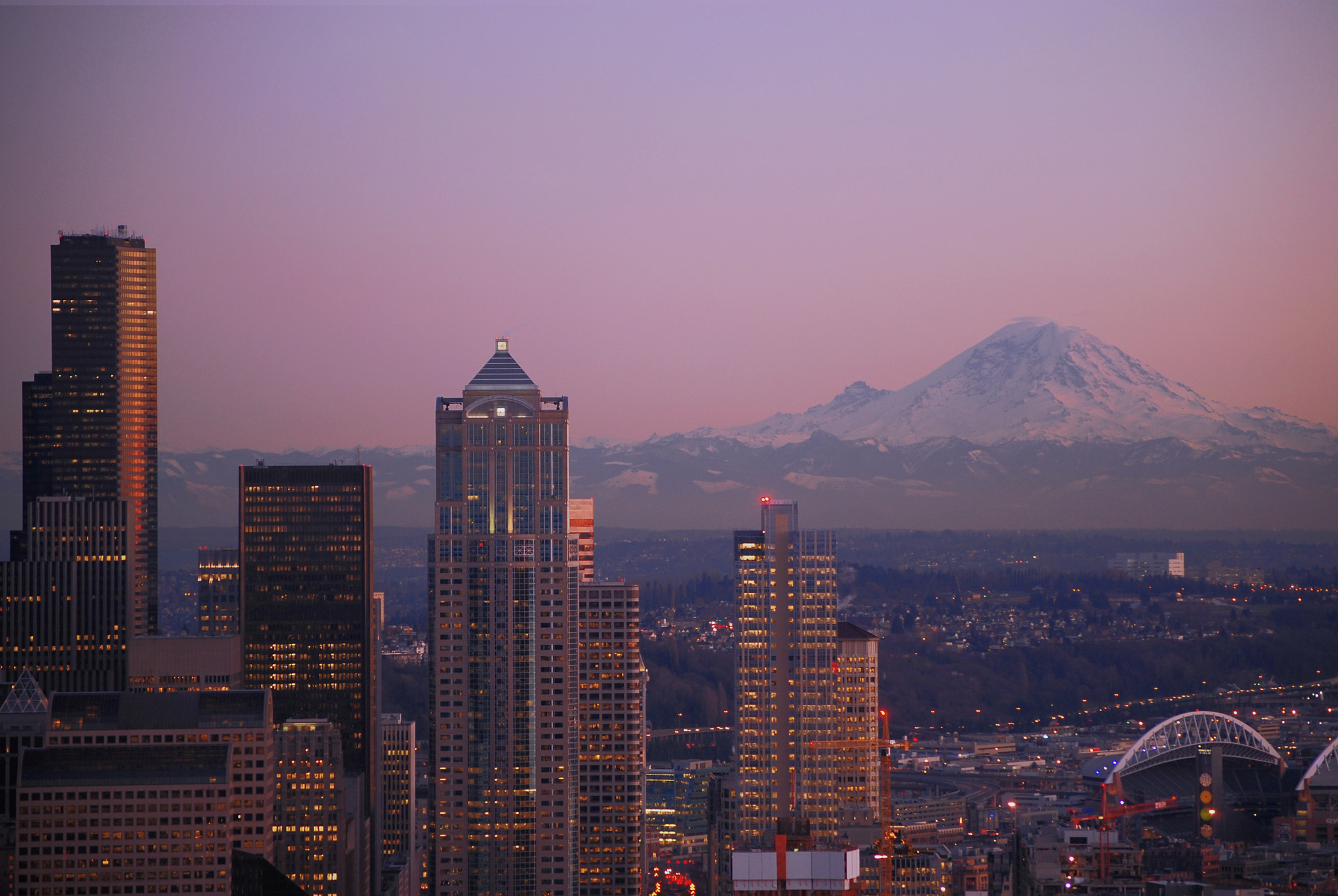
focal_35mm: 135
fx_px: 5024
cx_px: 669
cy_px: 448
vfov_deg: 10.2
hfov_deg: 15.2
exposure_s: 1/13
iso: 200
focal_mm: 90
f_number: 4.5
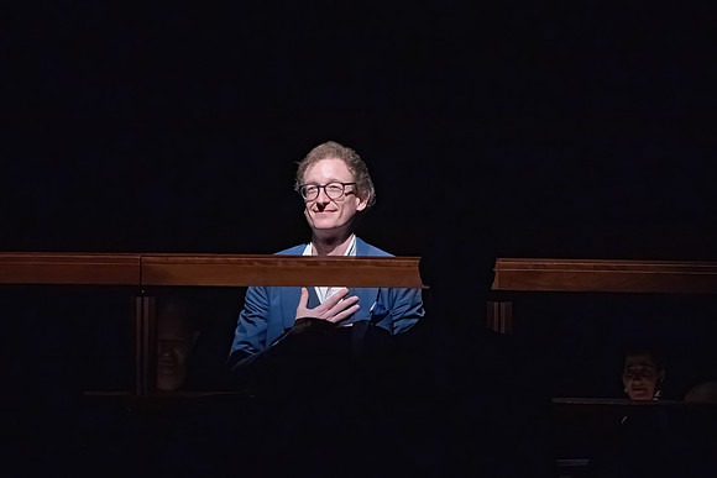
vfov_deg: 4.9
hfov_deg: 7.4
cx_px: 406
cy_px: 168
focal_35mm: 279
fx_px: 5553
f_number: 10
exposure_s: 1/400
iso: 16000
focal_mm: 200
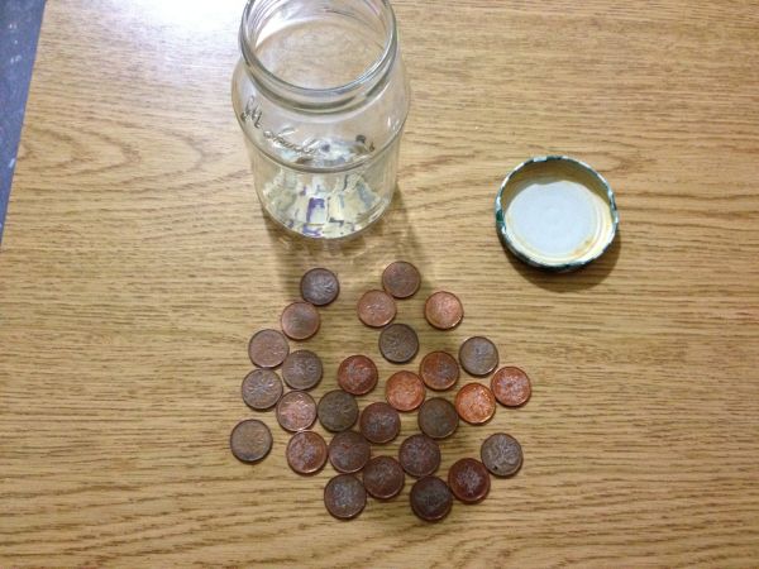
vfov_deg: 40.7
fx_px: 767
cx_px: 380
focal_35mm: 35
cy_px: 284
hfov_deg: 52.6
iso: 400
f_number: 2.4
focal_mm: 4.28
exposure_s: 1/15
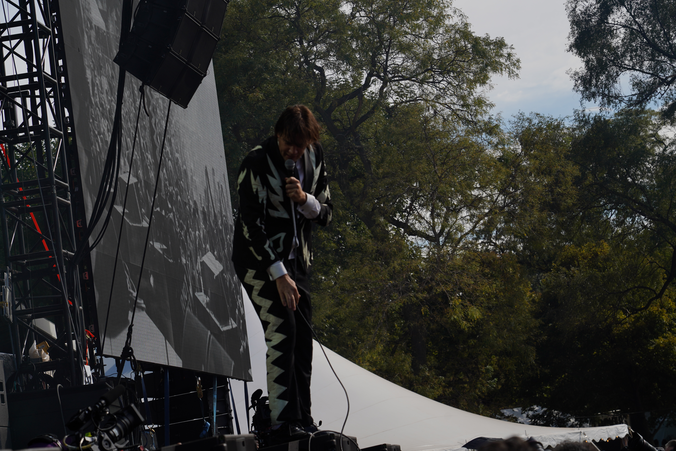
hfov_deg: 19.5
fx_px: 1972
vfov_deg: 13.0
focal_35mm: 105
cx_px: 338
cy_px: 226
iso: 100
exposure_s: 1/640
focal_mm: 105
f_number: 8
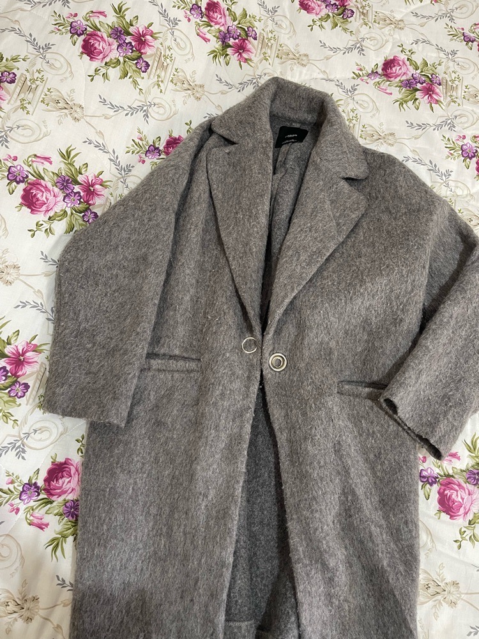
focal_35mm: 25
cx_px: 240
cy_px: 320
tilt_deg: -70.9
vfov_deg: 69.4
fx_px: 461
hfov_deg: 54.9
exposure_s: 1/60
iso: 320
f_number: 1.6
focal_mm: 5.1
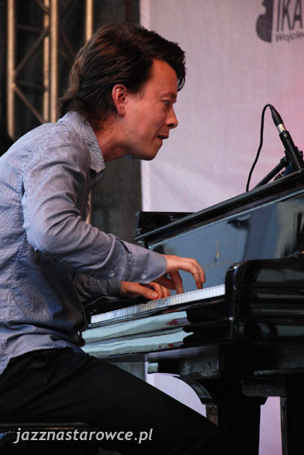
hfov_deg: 9.2
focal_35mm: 150
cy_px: 228
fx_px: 1895
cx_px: 152
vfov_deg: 13.7
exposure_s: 1/80
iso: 1000
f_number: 5.6
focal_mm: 100
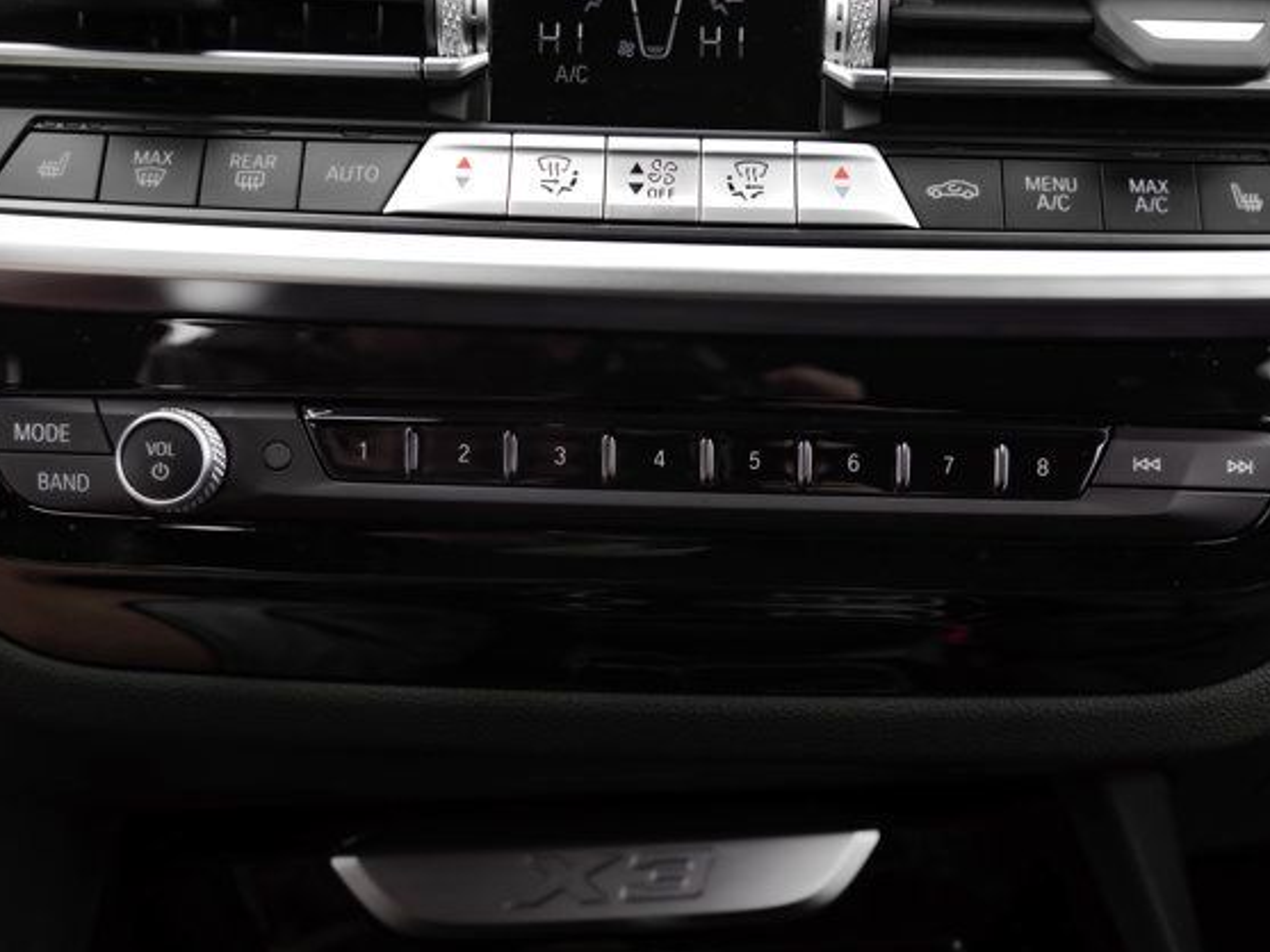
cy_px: 479
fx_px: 1541
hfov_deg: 44.8
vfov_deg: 34.4
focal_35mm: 42
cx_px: 675
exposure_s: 1/200
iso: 640
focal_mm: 38
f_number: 7.1
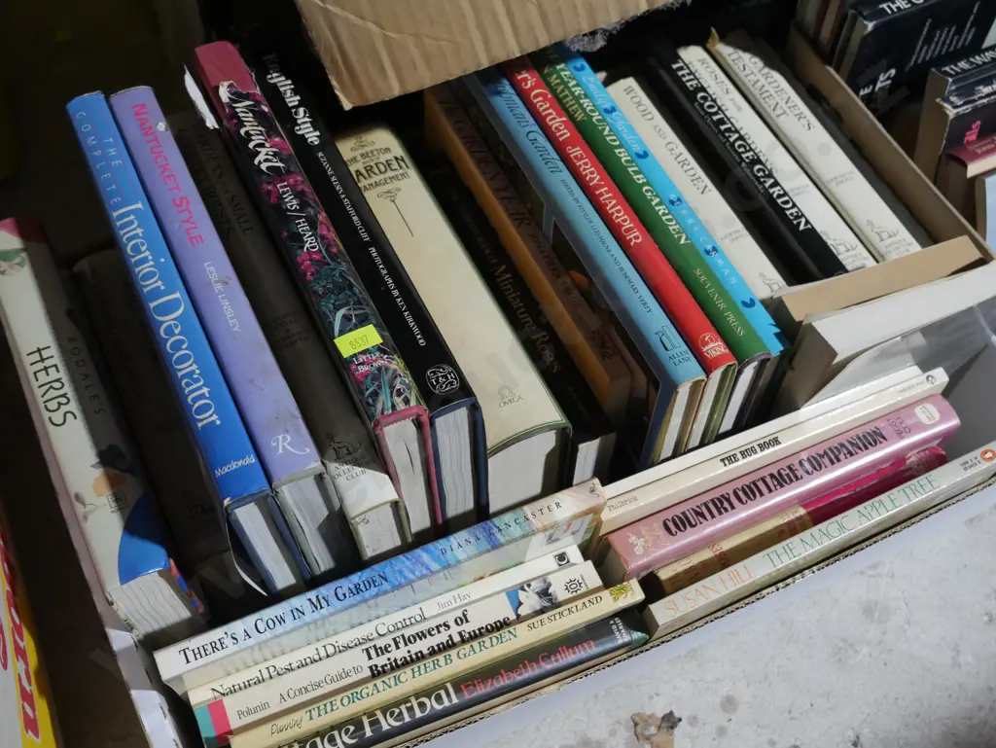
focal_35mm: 42
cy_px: 374
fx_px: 1209
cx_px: 498
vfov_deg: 34.4
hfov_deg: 44.8
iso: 1250
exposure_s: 1/60
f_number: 4.6
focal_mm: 21
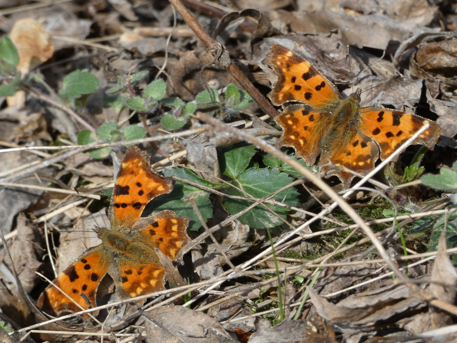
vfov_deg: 5.0
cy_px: 172
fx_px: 3961
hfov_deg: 6.6
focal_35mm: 300
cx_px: 228
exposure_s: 1/80
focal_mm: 53.8
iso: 80
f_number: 5.5
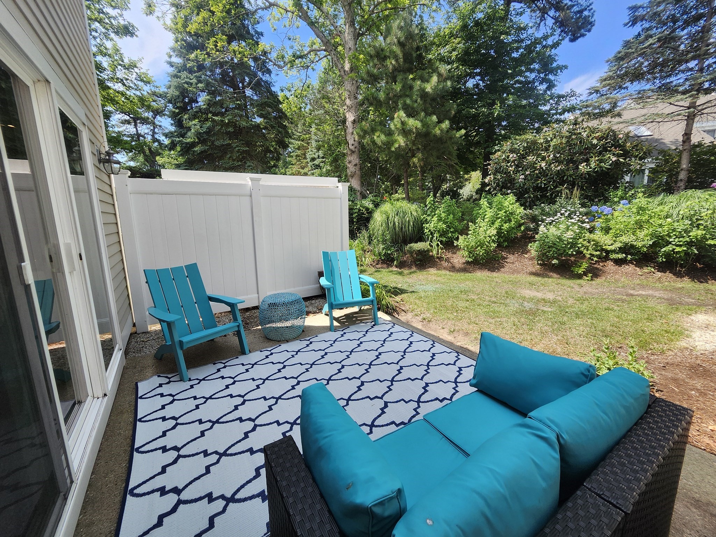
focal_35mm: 13
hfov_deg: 106.2
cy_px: 268
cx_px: 358
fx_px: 269
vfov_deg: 89.9
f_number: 2.2
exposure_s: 1/562
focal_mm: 1.74
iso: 40
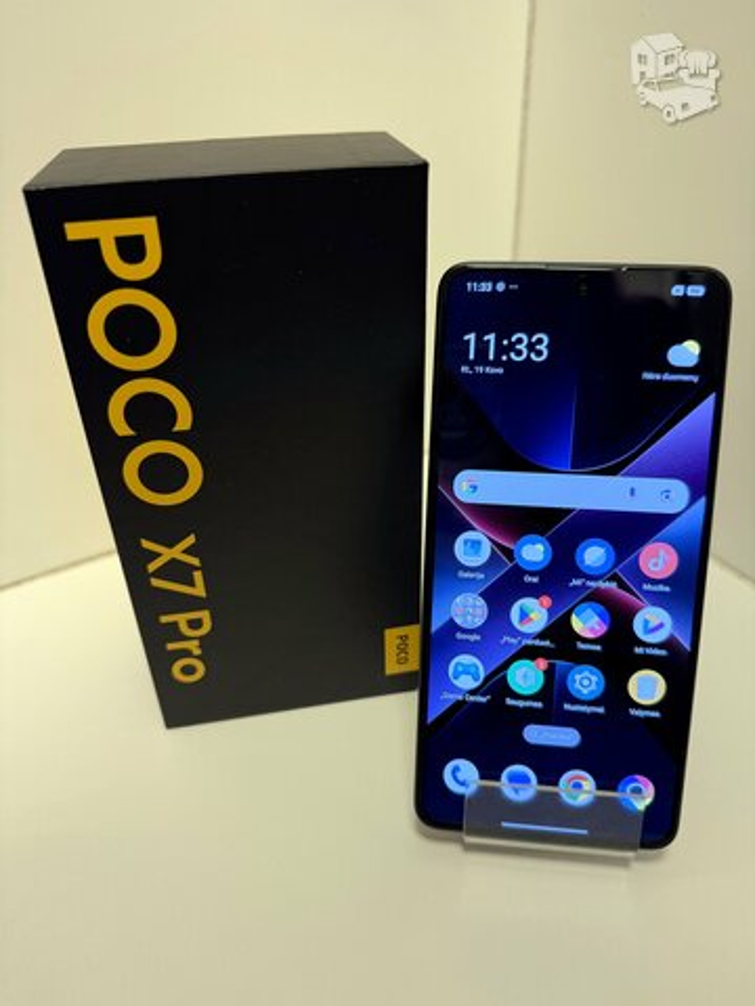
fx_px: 698
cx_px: 378
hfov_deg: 56.8
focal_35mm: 24
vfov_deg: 71.6
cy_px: 503
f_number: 1.78
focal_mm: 6.76
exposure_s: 1/100
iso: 100
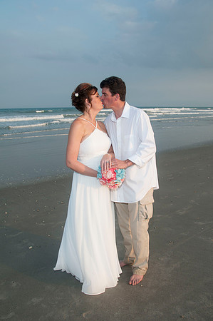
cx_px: 106
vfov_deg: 67.4
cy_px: 160
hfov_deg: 47.8
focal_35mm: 27
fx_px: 240
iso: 100
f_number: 6.3
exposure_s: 1/250
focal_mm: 18
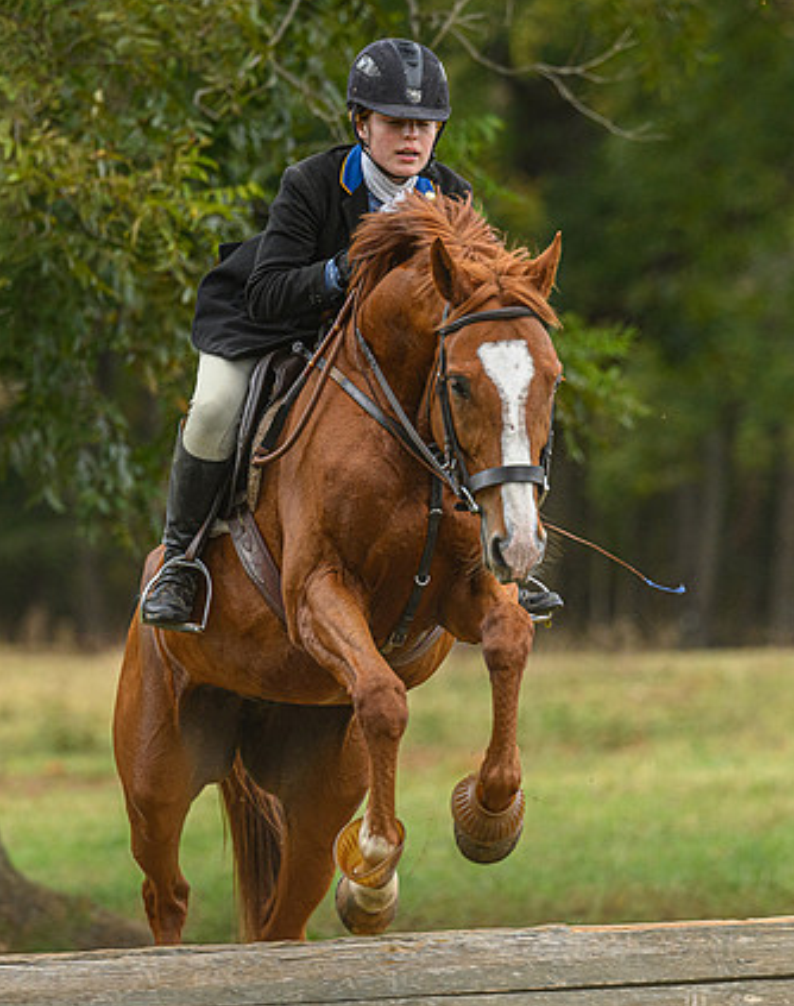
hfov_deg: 4.7
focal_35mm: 328
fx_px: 9712
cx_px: 514
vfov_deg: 5.9
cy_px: 453
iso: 800
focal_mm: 190
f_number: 3.5
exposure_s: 1/640
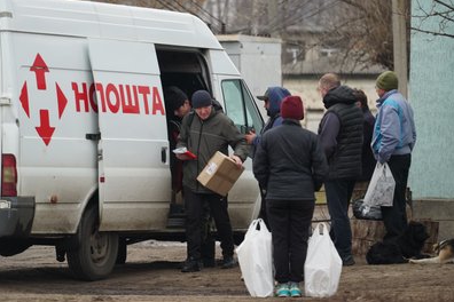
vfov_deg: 4.5
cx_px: 228
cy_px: 150
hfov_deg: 6.8
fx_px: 3821
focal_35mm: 303
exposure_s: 1/320
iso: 1000
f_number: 5.6
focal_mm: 300
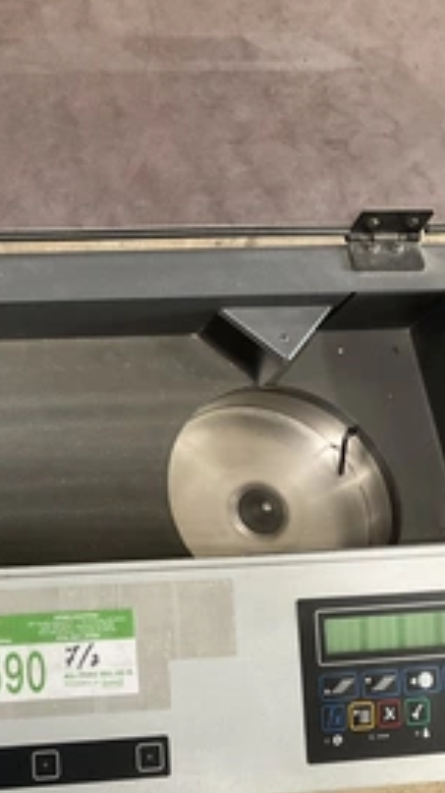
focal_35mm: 47
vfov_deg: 43.7
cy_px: 398
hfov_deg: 23.6
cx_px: -65
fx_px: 987
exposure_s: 1/60
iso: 100
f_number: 1.8
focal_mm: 3
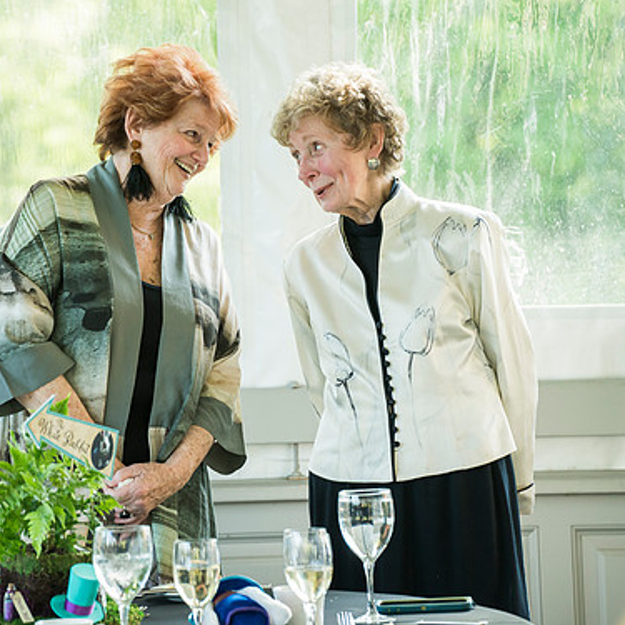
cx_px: 277
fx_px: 4290
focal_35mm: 210
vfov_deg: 8.3
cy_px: 285
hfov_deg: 8.3
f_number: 4.5
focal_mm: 150
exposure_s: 1/160
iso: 800
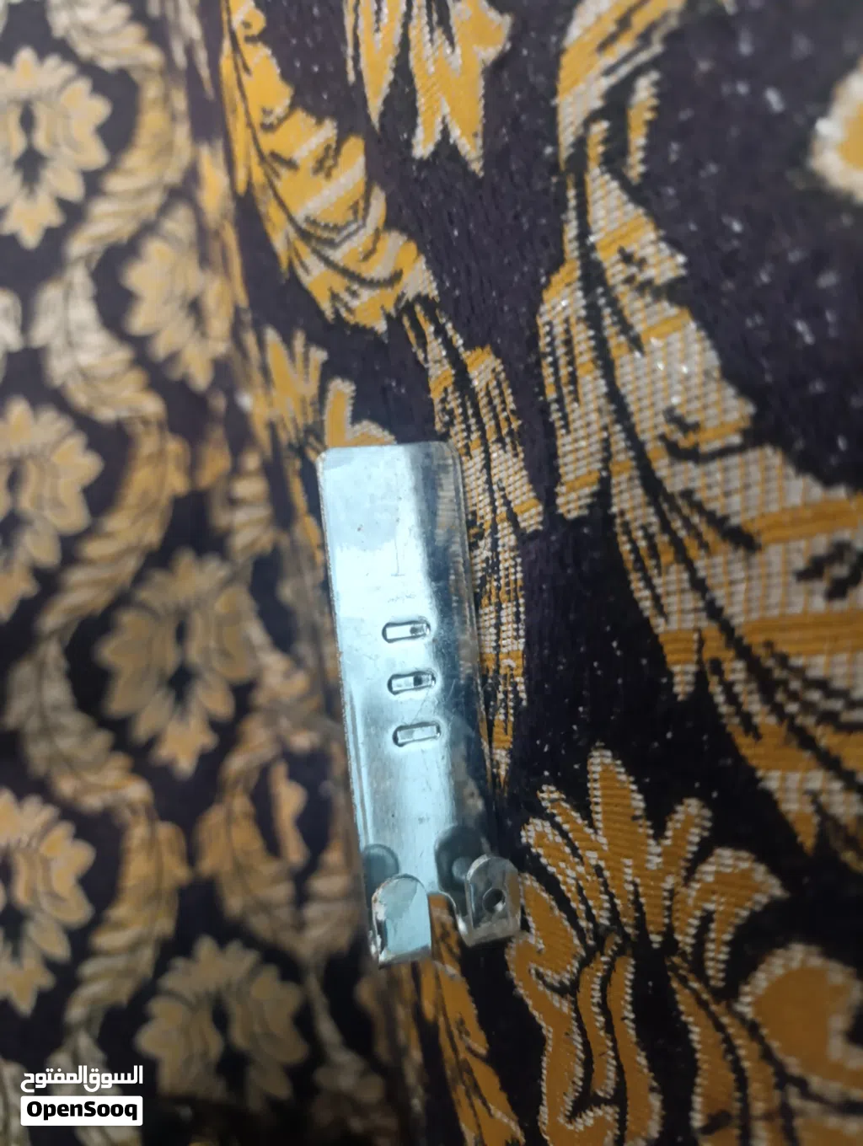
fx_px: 763
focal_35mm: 23
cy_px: 573
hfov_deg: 59.0
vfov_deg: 73.8
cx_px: 432
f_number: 1.6
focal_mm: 6.14
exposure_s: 1/25
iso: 4000
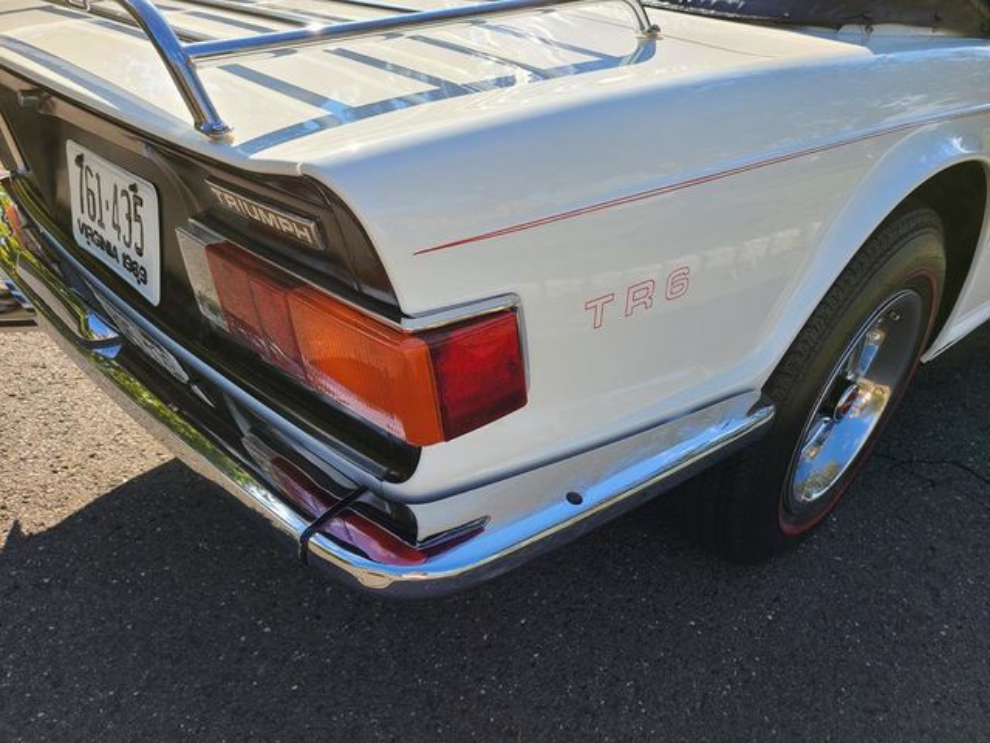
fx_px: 744
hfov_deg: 67.3
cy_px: 372
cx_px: 495
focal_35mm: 26
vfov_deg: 53.1
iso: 40
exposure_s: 1/1160
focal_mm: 5.4
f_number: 1.8
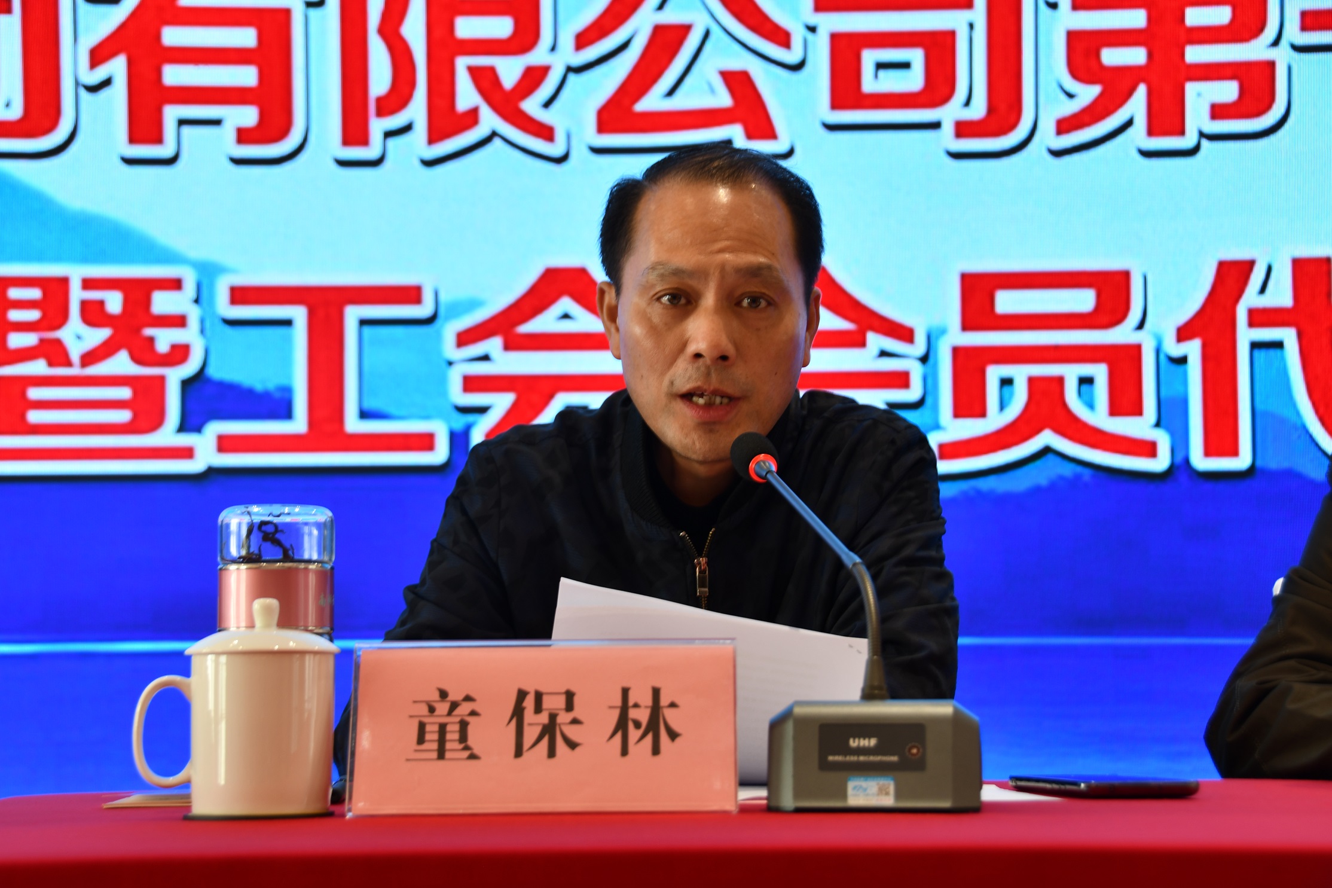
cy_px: 444
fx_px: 2775
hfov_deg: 27.0
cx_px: 666
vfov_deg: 18.2
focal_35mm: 75
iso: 100
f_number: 5.6
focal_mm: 50
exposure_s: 1/15
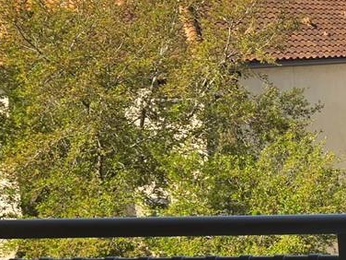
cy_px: 183
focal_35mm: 98
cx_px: 591
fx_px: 980
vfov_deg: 15.0
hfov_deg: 17.1
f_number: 1.8
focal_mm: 5.4
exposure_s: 1/1517
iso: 25
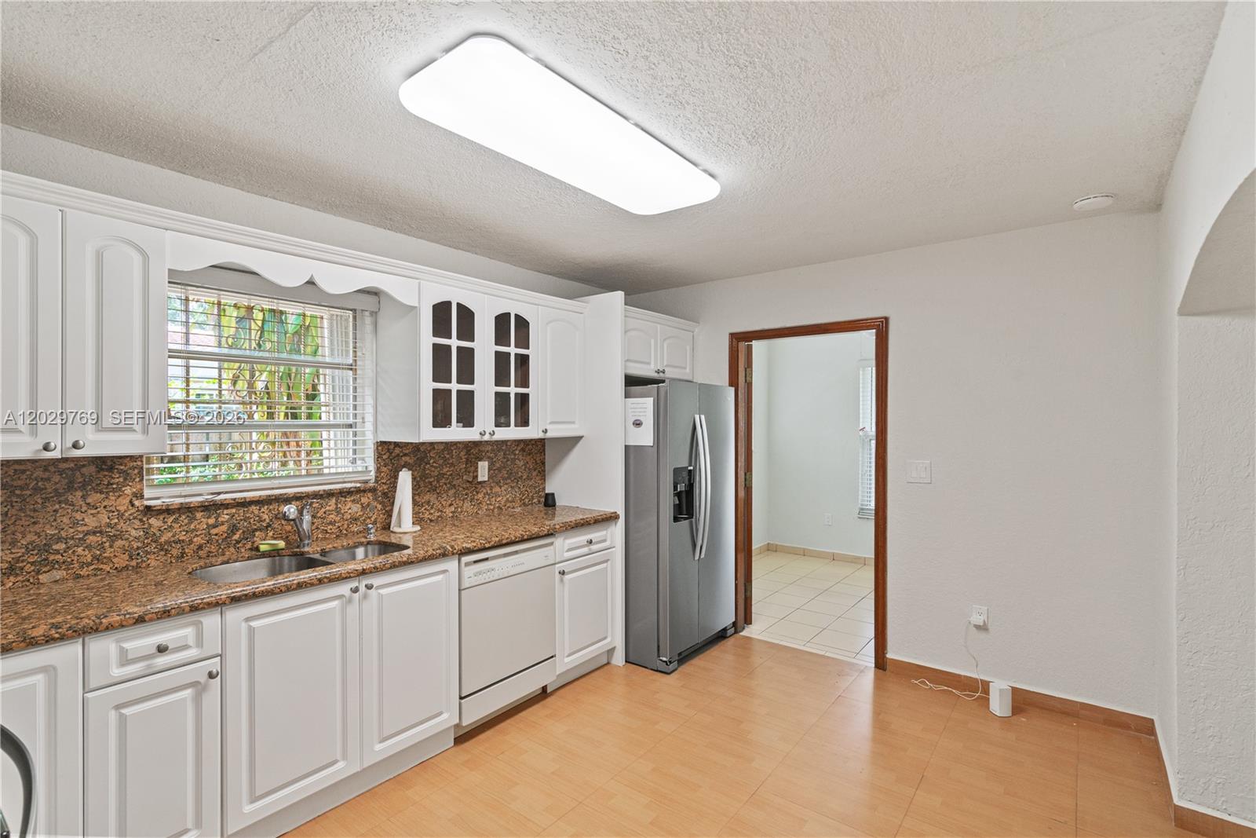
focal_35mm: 16
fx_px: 558
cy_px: 419
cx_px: 628
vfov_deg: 73.8
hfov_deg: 96.7
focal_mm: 16
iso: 640
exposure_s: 1/60
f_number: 7.1
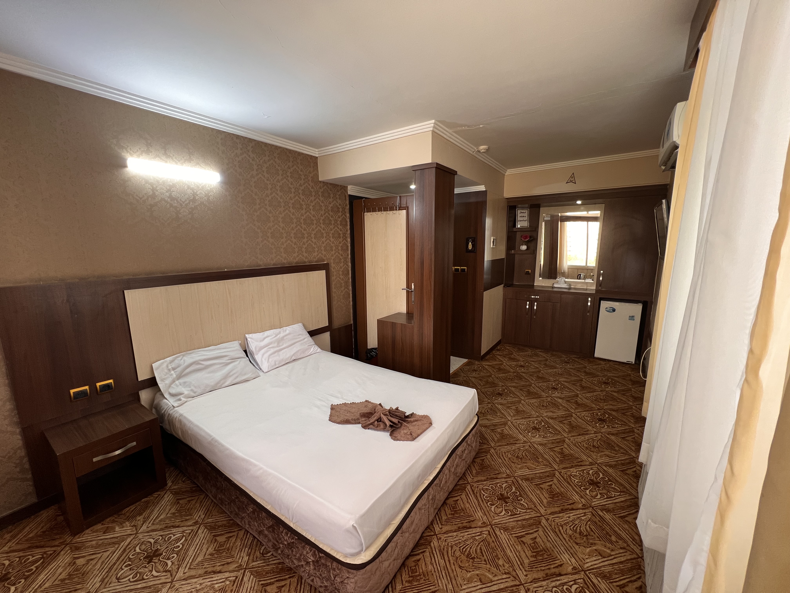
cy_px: 296
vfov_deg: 89.9
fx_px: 297
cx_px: 395
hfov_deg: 106.2
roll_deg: +0.6
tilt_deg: -8.9
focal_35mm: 13
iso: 125
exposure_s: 1/50
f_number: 1.8
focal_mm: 1.57
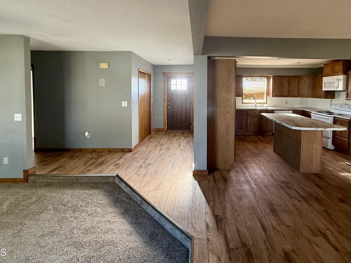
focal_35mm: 18
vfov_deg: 70.5
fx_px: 183
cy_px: 99
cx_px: 198
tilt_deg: -1.9
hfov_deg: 87.3
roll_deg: -0.1
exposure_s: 1/86
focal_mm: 2.22
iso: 320
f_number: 2.2
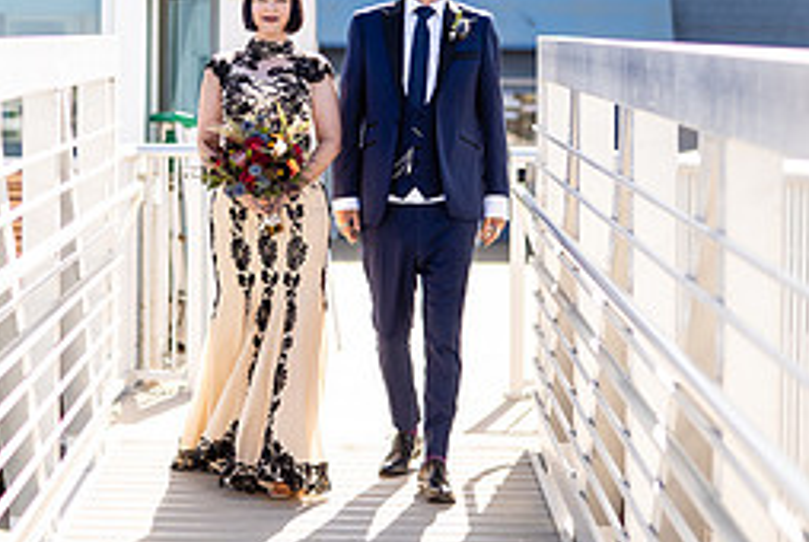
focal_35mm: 114
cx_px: 182
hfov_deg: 17.8
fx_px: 2565
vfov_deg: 12.0
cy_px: 155
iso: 200
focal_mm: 50
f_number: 1.4
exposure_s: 1/6400
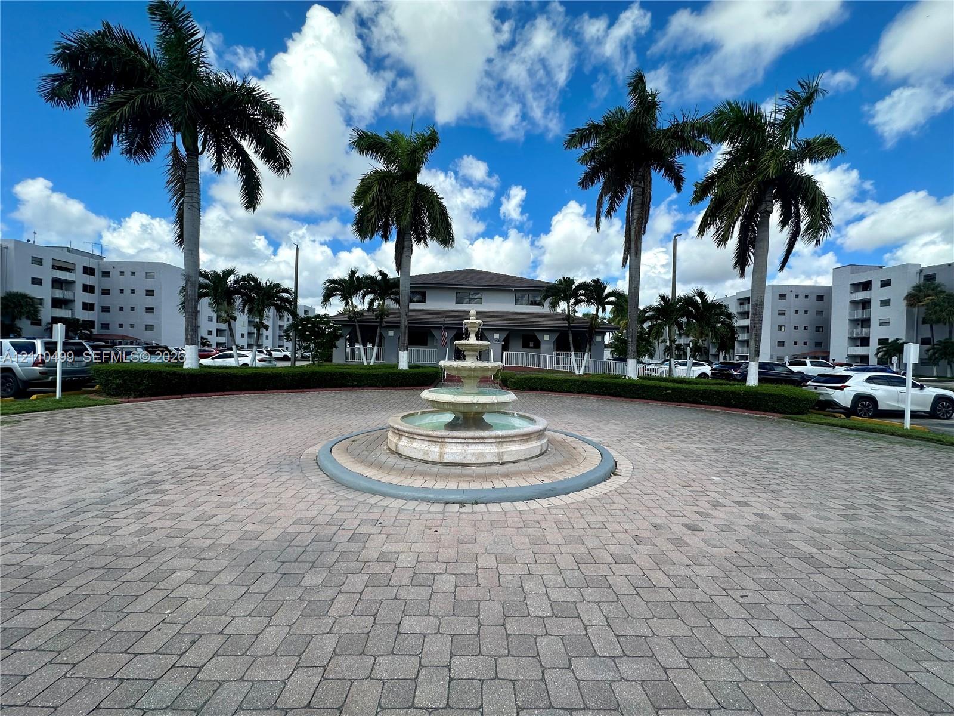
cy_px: 358
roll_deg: -1.2
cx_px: 477
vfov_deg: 85.7
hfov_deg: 102.1
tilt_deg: +0.1
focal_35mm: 14
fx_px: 386
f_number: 2.2
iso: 50
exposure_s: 1/1916
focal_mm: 2.22
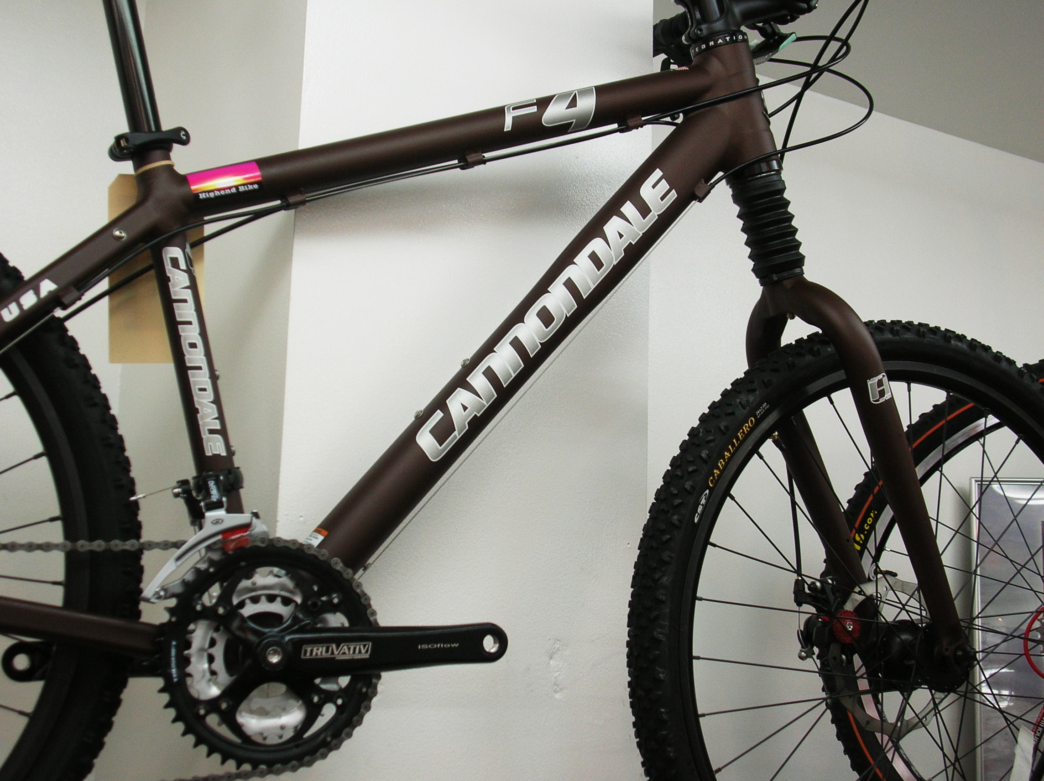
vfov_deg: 25.2
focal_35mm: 58
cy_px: 390
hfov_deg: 33.3
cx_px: 522
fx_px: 1748
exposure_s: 1/32
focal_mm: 9.6
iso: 50
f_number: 3.5
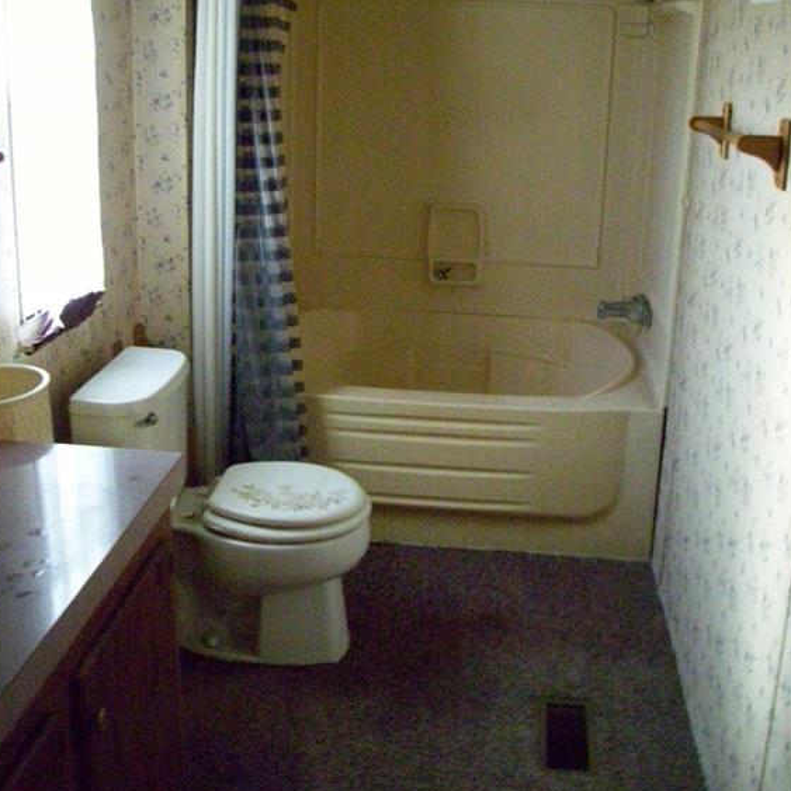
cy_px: 315
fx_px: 1060
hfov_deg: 40.9
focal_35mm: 41
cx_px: 395
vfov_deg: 40.7
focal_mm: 5.7
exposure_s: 1/80
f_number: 2.9
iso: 800
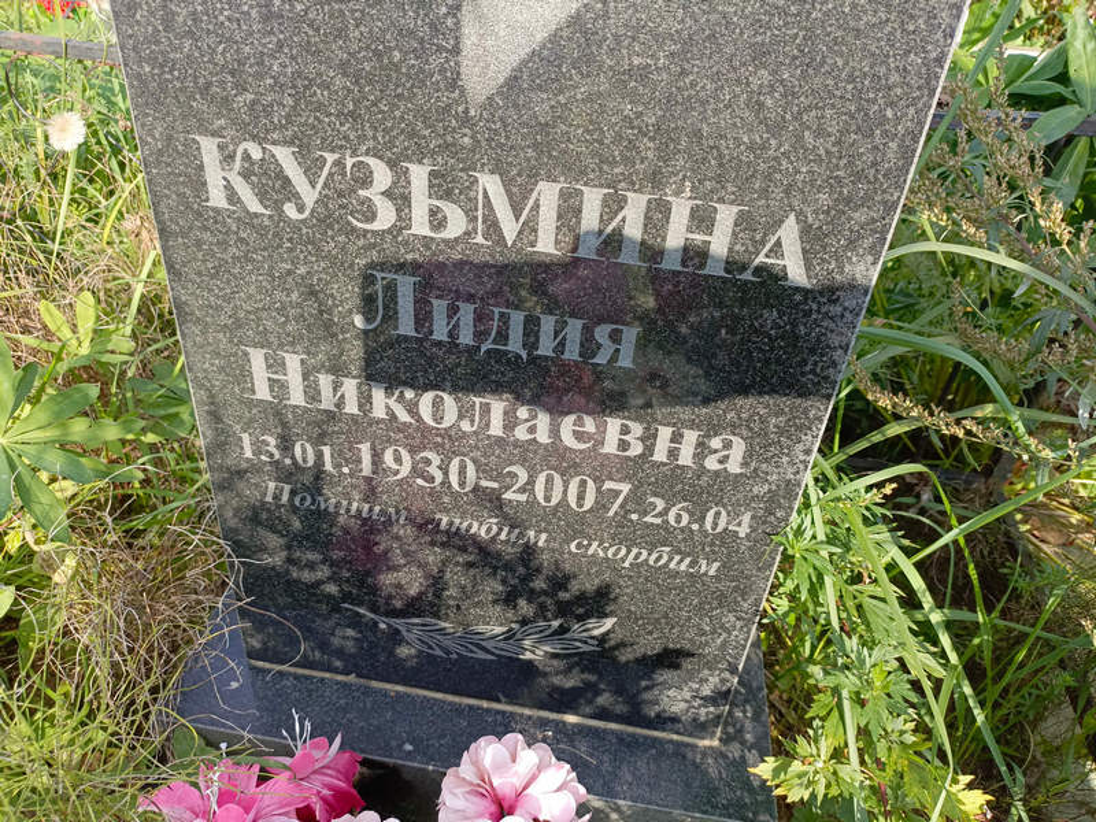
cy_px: 411
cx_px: 548
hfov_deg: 69.4
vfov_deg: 54.9
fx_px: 792
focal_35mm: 25
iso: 108
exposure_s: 1/302
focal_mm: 4.76
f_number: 1.69
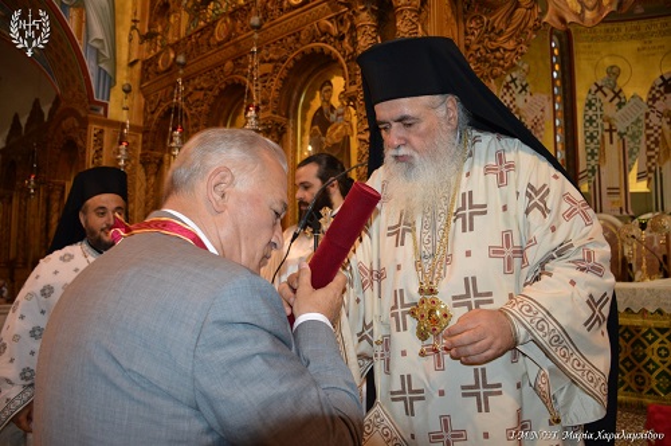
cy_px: 223
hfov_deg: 67.4
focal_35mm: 27
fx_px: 503
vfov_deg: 47.8
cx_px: 336
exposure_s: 1/60
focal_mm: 18
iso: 720
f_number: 3.5
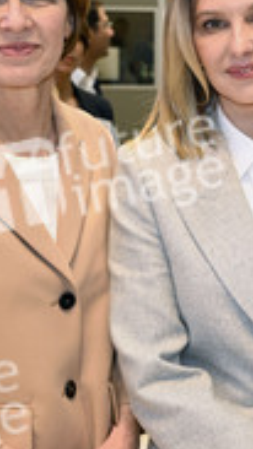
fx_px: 860
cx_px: 169
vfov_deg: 29.1
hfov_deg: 16.7
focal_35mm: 72
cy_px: 297
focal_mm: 31.5
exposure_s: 1/200
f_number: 4.5
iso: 1600
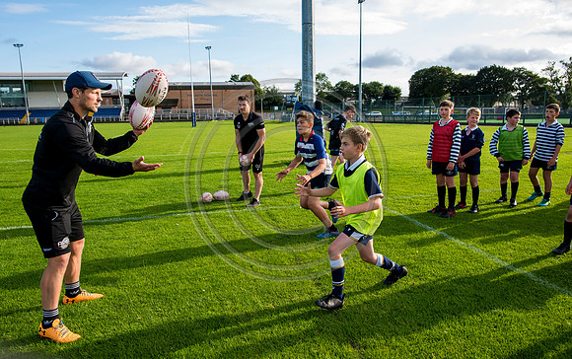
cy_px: 176
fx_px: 358
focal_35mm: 23
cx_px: 288
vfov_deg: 53.2
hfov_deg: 77.2
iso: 800
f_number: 4.5
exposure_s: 1/1600
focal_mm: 20
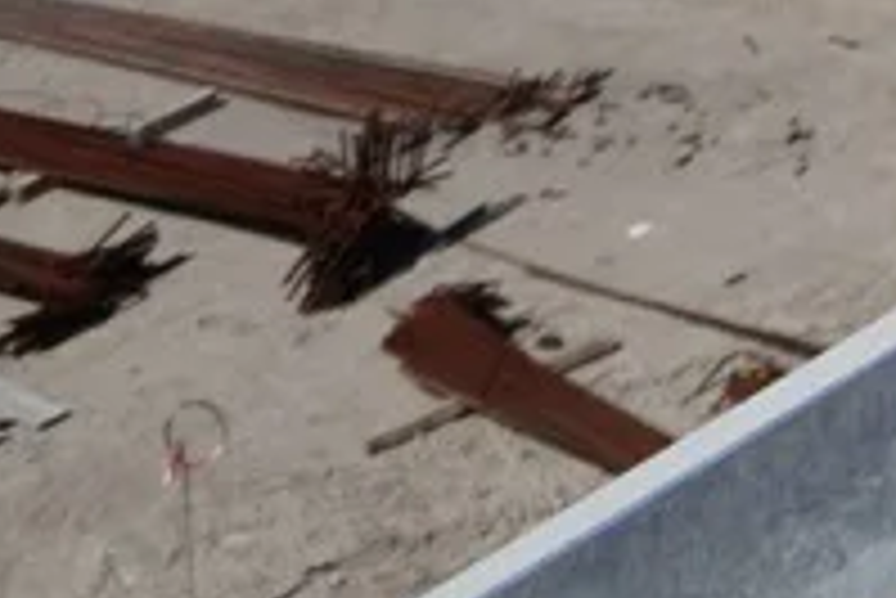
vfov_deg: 8.2
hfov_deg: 11.4
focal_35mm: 154
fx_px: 3836
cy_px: -821
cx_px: 2017
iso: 100
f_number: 3.5
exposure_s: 1/4000
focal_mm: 16
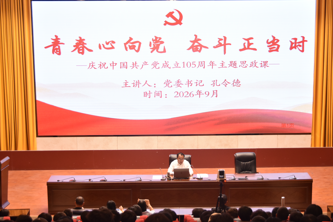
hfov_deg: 28.1
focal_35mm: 72
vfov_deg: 18.9
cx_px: 184
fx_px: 666
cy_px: 118
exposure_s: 1/60
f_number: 4.5
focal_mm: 42
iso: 1100
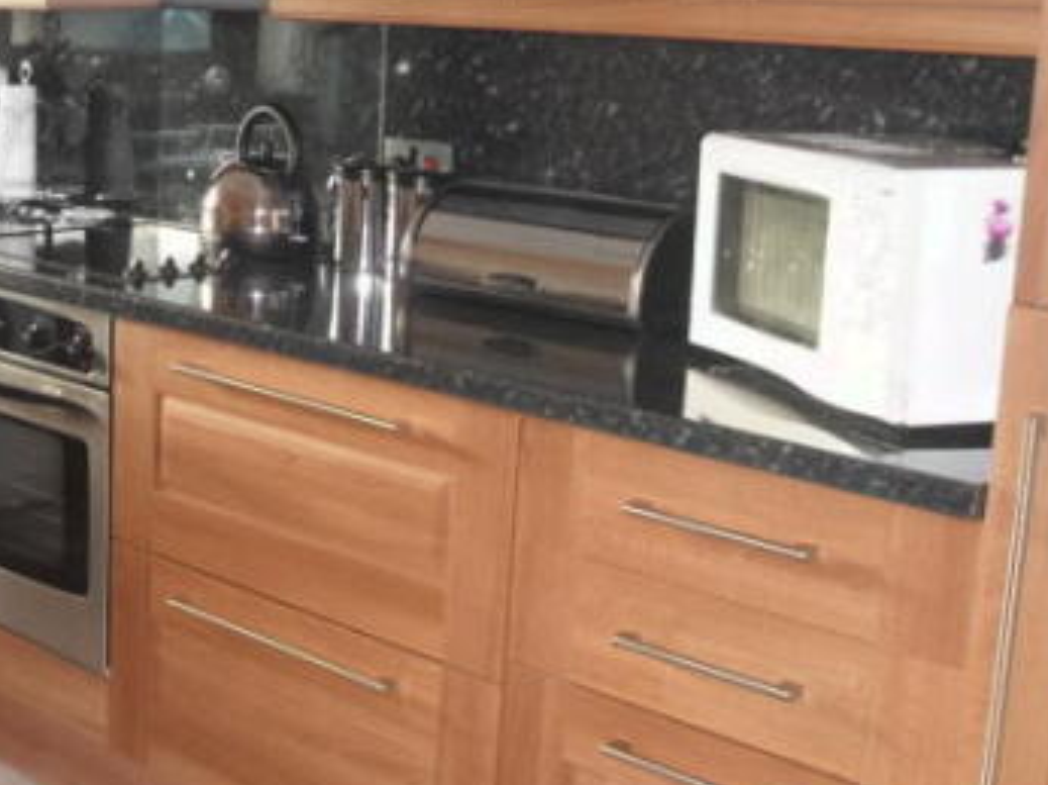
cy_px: 402
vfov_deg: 24.8
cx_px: 192
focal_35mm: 59
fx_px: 1785
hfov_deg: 31.8
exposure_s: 1/45
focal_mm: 6.2
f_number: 2.8
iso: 200
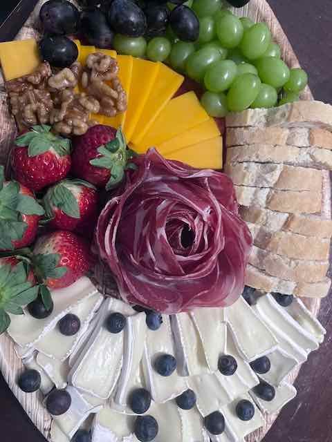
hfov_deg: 53.1
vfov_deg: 67.3
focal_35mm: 26
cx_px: 166
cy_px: 221
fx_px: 332
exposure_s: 1/60
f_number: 1.6
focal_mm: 5.1
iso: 400
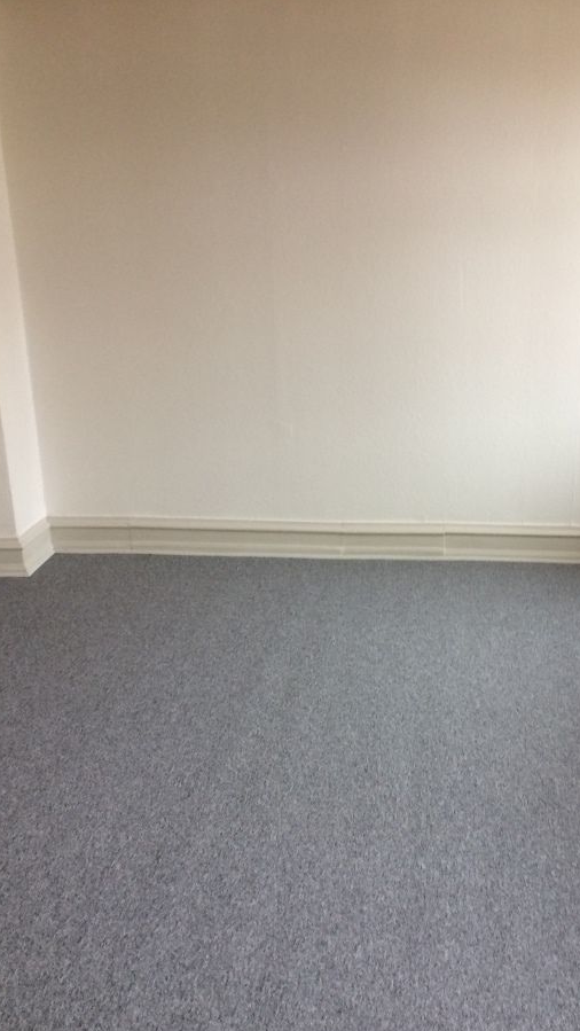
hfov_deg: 32.5
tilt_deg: -18.3
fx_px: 984
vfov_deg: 55.1
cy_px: 584
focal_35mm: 36
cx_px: 393
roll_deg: -0.2
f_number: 2.2
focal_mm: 4.15
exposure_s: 1/33
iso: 100
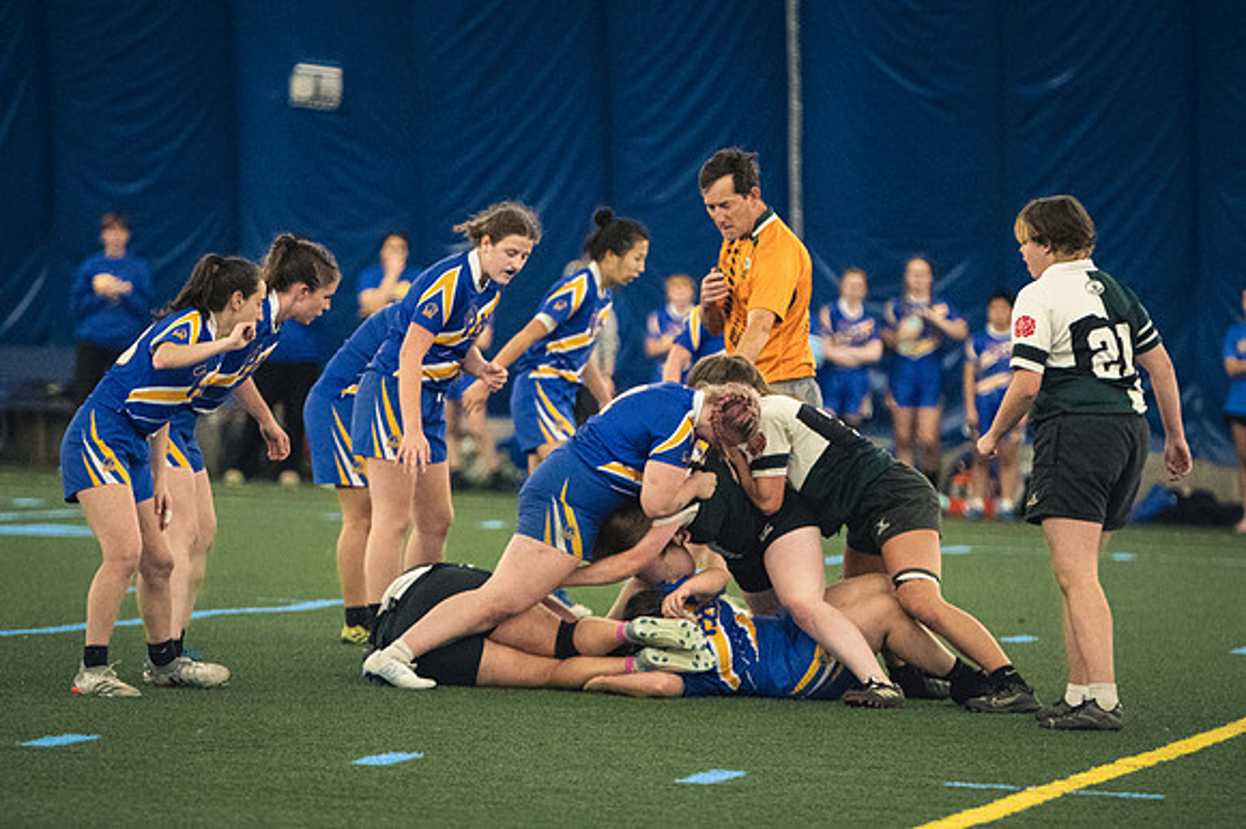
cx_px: 623
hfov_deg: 6.9
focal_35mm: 300
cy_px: 414
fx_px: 10377
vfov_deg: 4.6
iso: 12800
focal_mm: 200
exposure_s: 1/500
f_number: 2.8
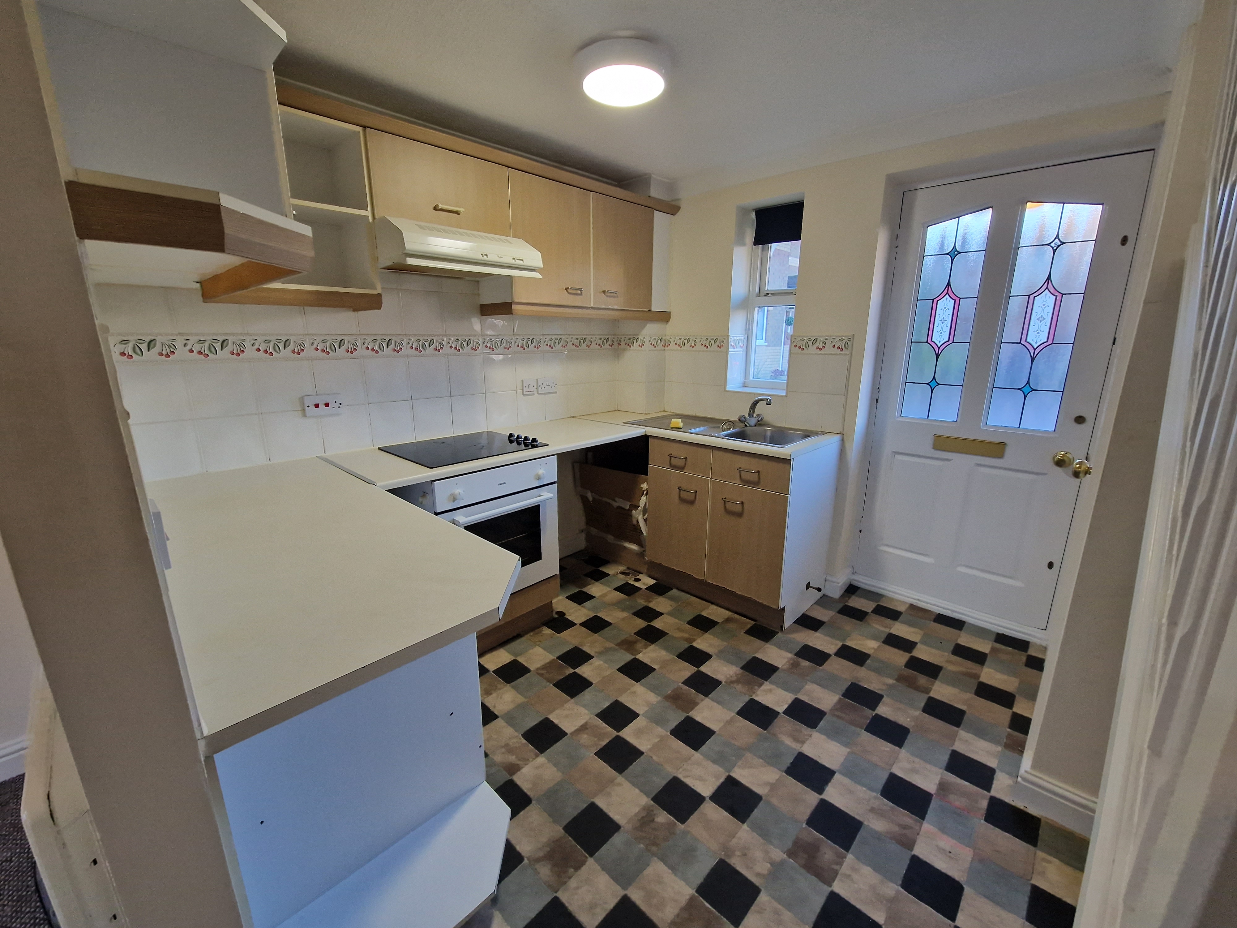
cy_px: 464
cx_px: 618
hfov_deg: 106.2
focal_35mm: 13
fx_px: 465
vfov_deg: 89.9
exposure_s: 1/50
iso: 160
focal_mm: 2.2
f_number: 2.2
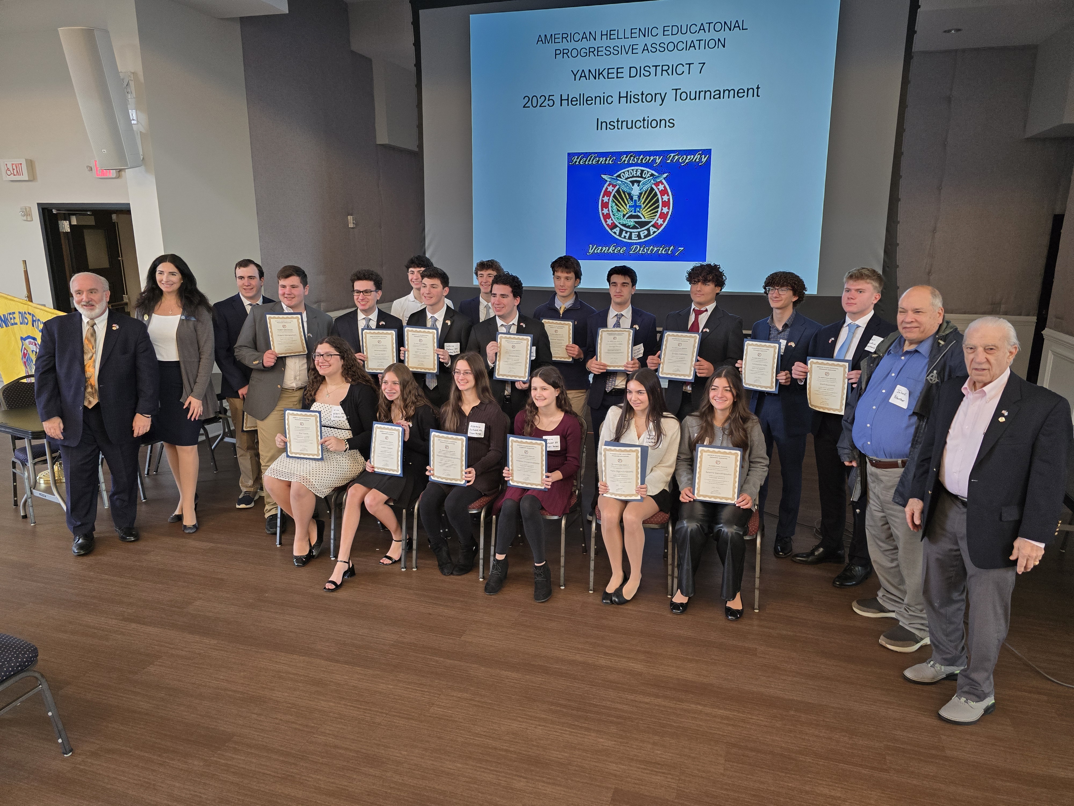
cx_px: 537
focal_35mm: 23
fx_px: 714
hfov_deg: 73.9
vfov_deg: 58.9
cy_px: 403
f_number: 1.7
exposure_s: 1/120
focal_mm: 6.3
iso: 320
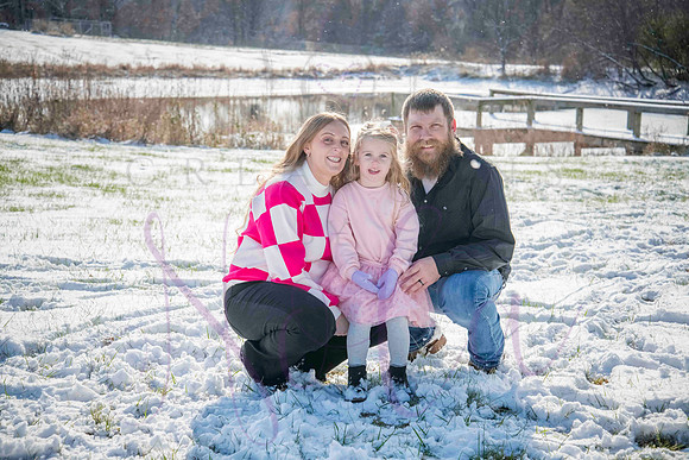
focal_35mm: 66
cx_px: 344
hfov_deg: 30.5
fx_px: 1263
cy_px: 230
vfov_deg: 20.6
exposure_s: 1/2500
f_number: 7.1
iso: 800
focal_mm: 66
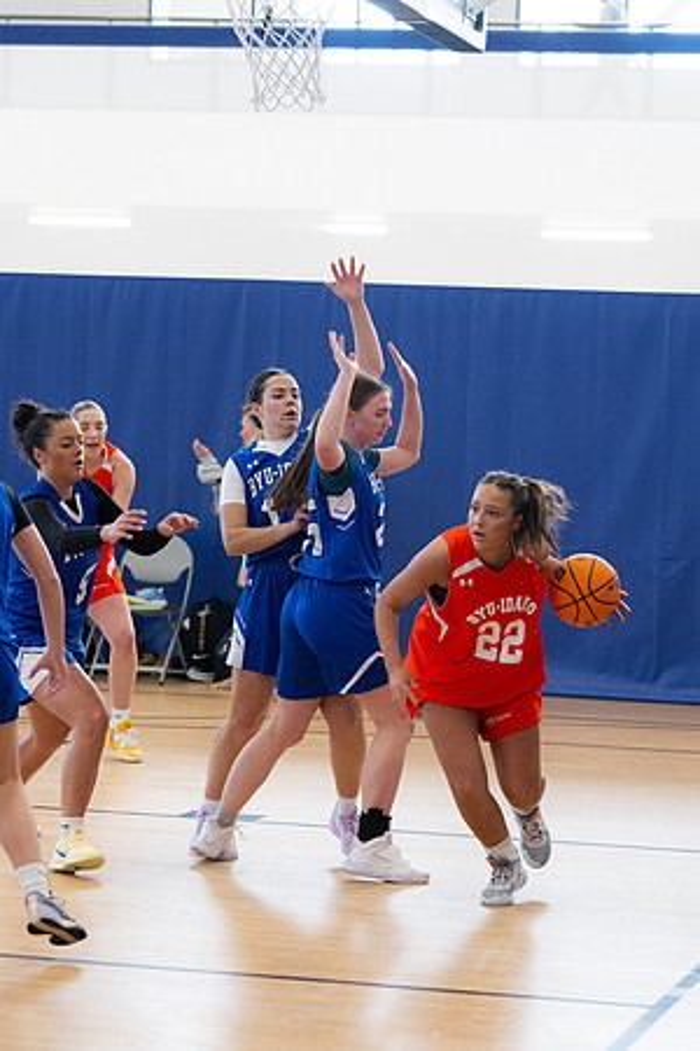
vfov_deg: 17.6
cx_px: 382
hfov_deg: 11.8
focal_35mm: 116
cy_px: 526
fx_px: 3395
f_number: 3.5
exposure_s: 1/500
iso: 3200
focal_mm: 77
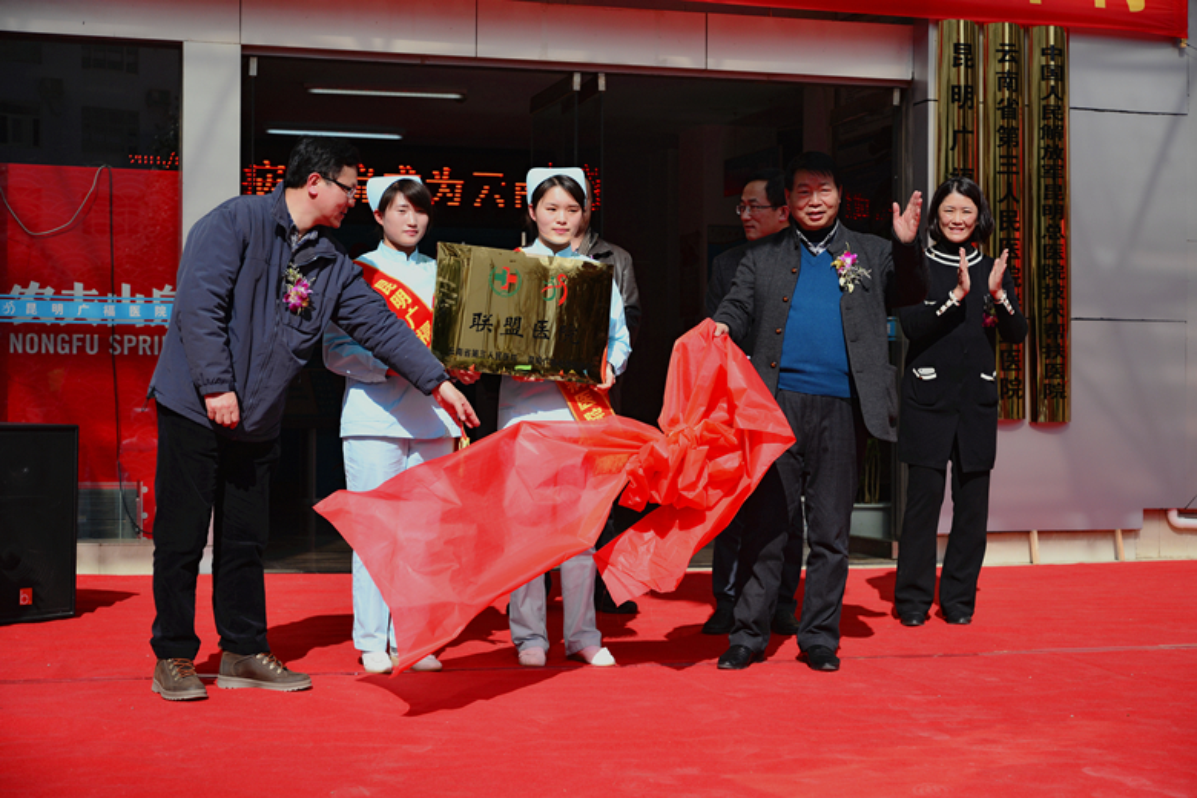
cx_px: 598
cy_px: 399
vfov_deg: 21.9
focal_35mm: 62
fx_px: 2061
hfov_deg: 32.4
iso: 400
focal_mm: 62
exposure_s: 1/4000
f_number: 4.5
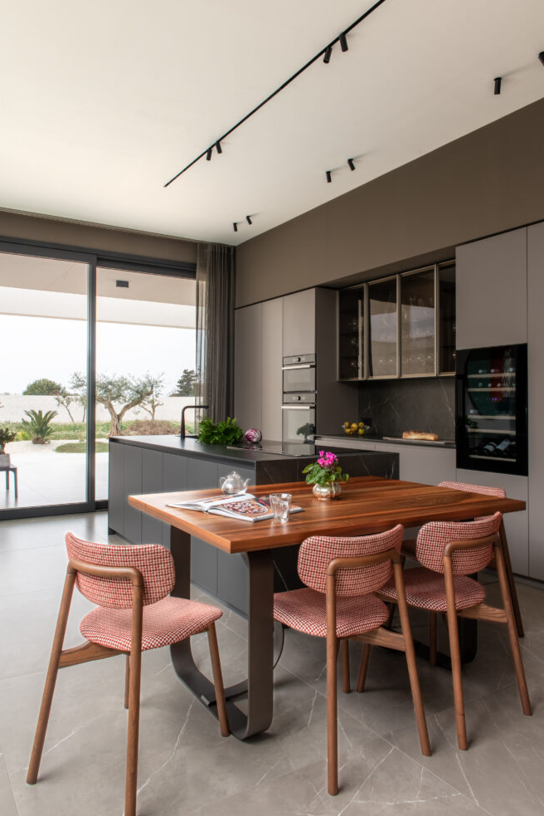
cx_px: 272
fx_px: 566
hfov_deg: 51.3
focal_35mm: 25
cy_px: 397
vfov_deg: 71.5
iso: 250
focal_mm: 24
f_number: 11
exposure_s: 1/125
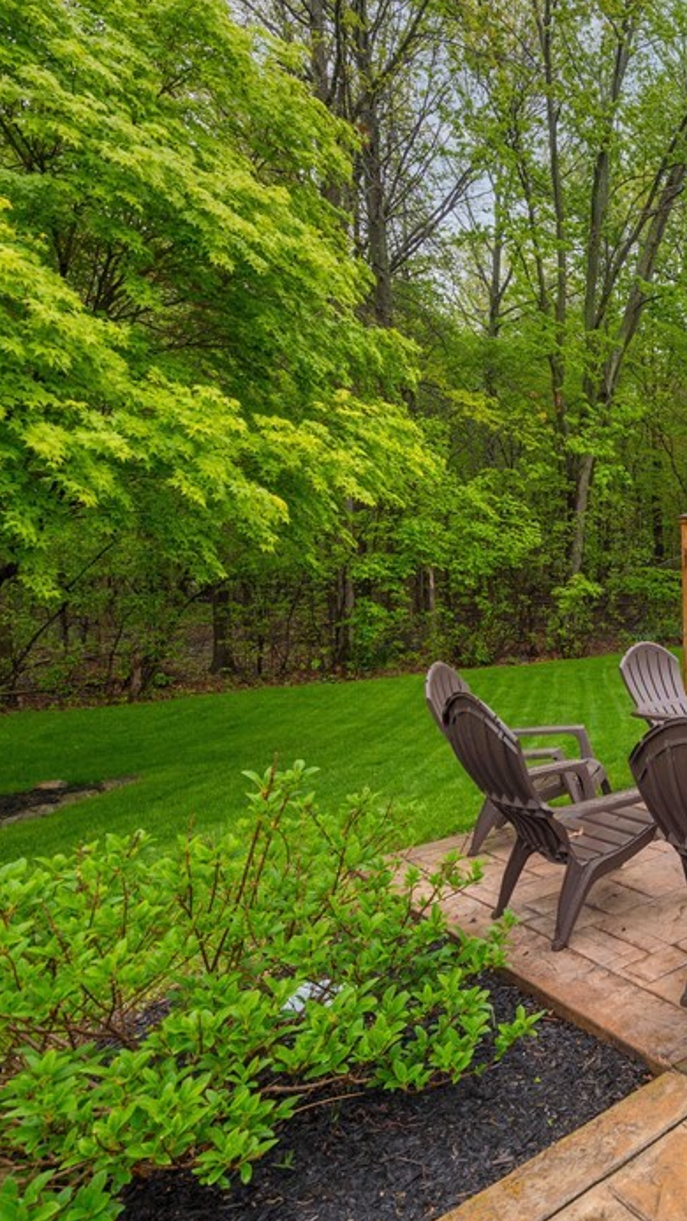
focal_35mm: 23
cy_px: 616
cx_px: 772
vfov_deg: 78.7
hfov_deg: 39.5
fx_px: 745
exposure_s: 1/200
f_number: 8
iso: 160
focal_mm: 14
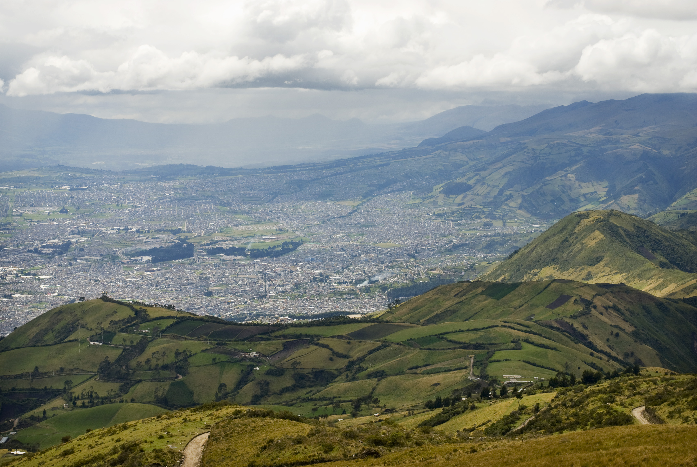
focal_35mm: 75
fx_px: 1454
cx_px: 348
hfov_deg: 27.0
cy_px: 234
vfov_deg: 18.2
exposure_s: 1/200
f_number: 10
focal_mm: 50
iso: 100
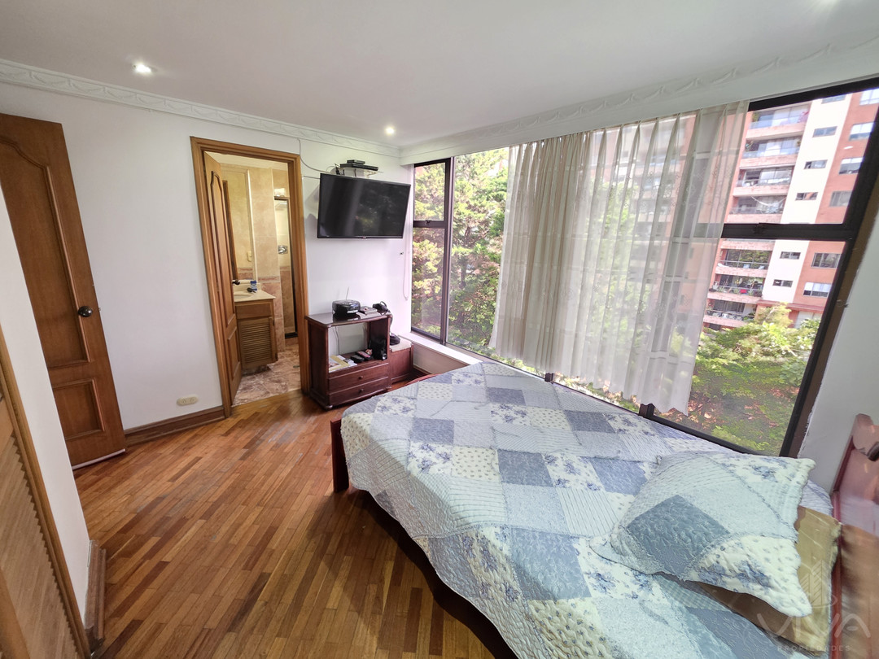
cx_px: 440
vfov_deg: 89.9
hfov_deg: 106.2
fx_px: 330
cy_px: 330
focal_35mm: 13
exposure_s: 1/60
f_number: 1.9
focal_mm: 2.2
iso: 800
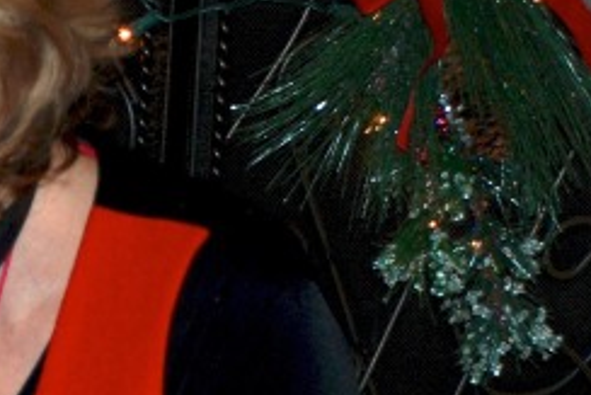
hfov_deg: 6.2
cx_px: -356
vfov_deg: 4.2
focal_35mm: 327
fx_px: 5371
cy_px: 546
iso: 200
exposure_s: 1/60
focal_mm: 52
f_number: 5
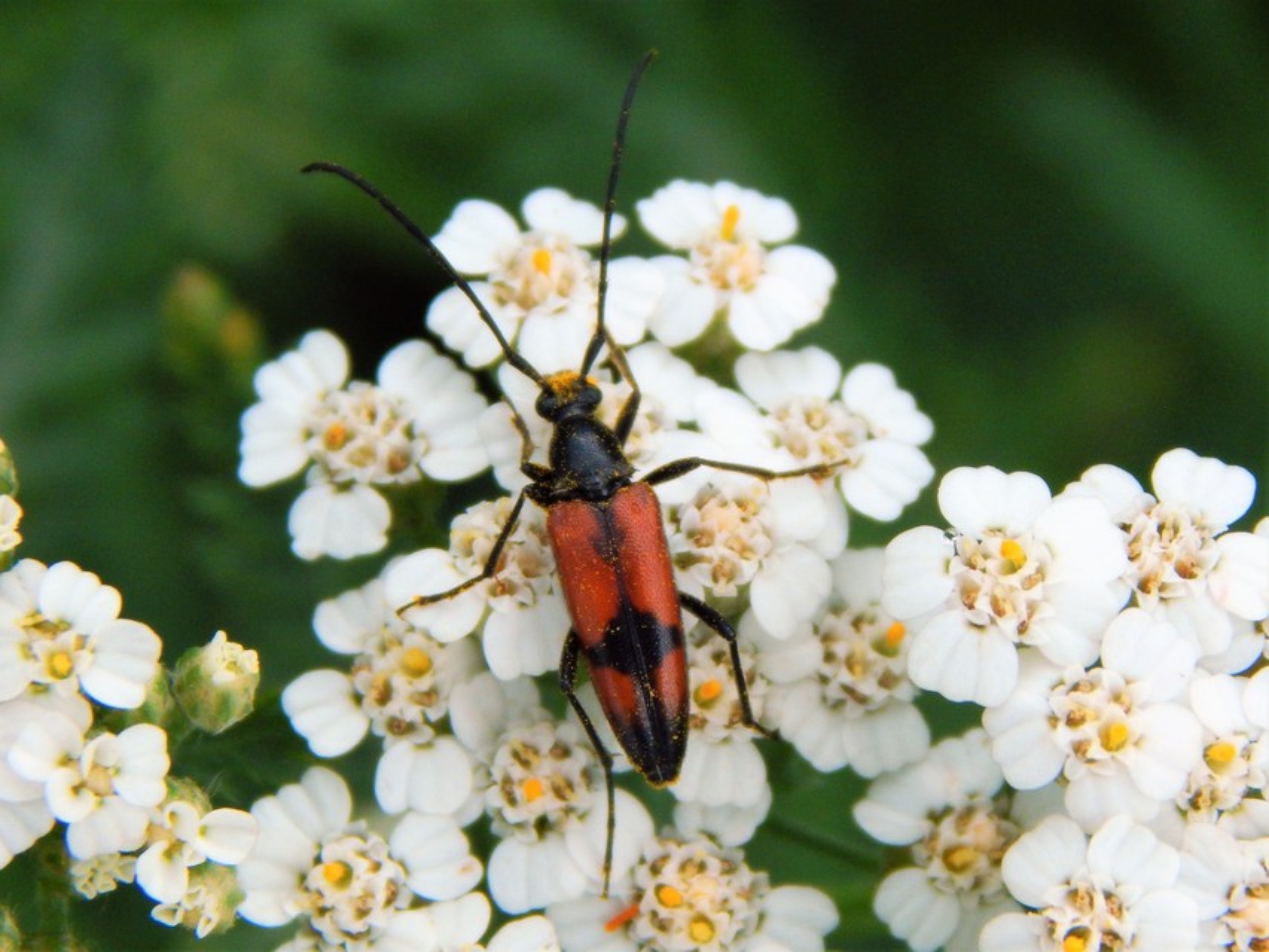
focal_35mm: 182
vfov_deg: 8.2
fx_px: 6673
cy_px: 476
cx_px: 634
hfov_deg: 10.9
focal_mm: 32.8
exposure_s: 1/250
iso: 250
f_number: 5.3
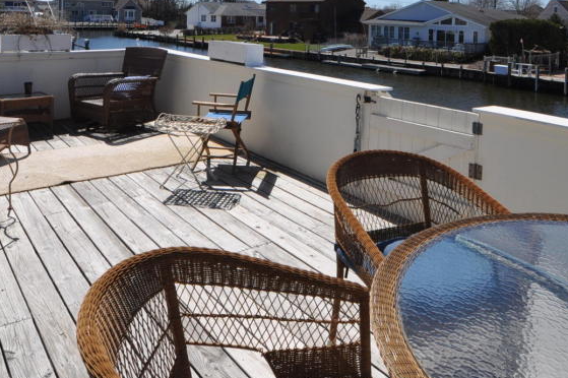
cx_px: 307
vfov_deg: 38.9
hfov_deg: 60.2
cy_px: 27
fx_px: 489
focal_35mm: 31
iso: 200
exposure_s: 1/400
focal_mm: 10
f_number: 10
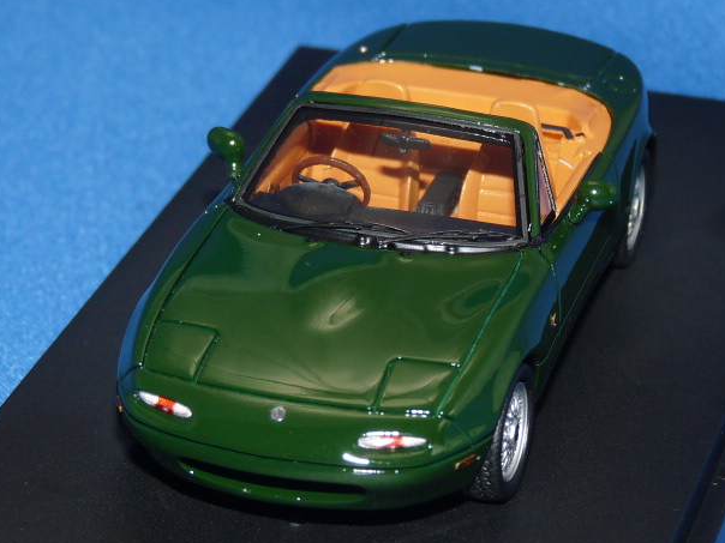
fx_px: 3309
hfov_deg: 12.5
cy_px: 261
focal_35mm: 158
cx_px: 376
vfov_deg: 9.4
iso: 100
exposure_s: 1/40
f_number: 3.4
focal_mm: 14.9
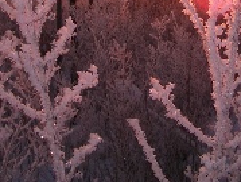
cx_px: 135
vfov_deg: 18.3
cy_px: -12
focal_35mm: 78
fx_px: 544
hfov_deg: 25.0
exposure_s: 1/320
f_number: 4.3
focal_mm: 5.8
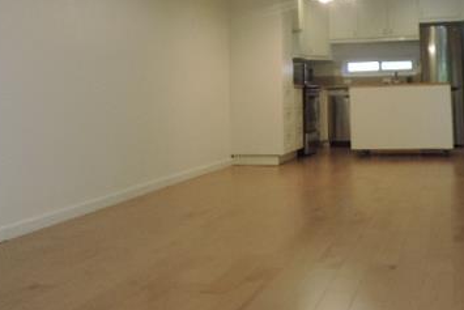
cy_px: 39
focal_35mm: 45
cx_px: 315
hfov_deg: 42.9
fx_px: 580
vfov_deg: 28.9
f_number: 3
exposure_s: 1/30
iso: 220
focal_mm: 4.3
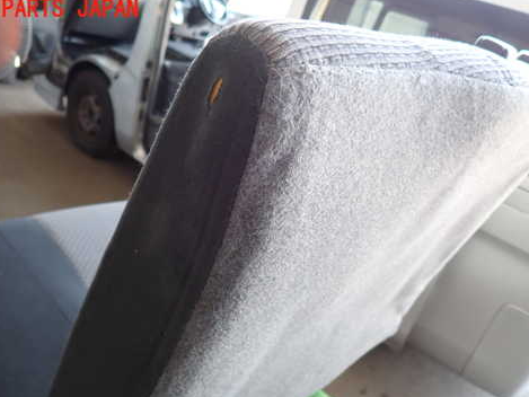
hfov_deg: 56.8
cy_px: 249
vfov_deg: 43.8
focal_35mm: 32
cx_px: 272
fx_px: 489
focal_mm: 4.5
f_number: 2
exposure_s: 1/60
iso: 200
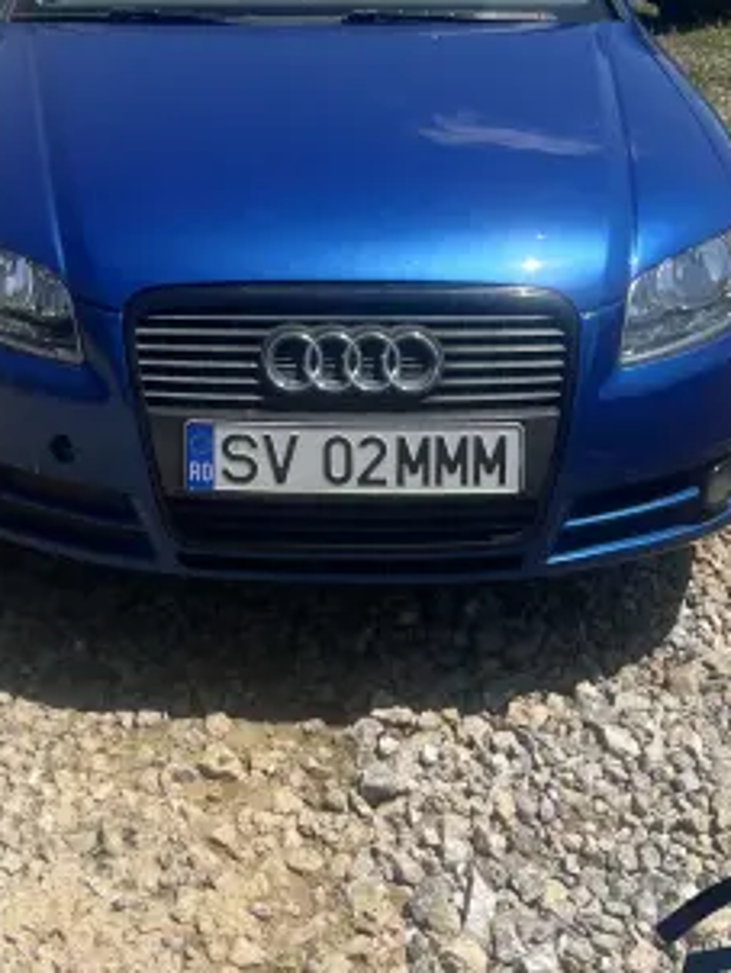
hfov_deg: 25.9
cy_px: 64
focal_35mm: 56
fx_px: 1575
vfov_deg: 32.3
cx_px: 225
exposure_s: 1/4630
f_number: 1.5
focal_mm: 5.7
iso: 50
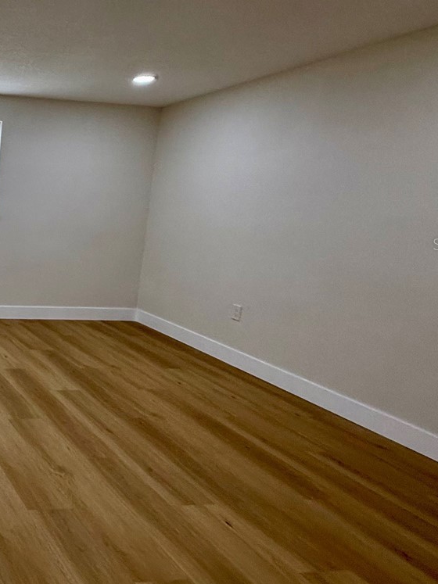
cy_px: 244
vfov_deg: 59.6
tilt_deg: -5.2
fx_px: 506
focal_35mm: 30
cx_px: -119
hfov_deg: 34.5
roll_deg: -1.6
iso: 100
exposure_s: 1/120
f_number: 2.2
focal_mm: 2.22
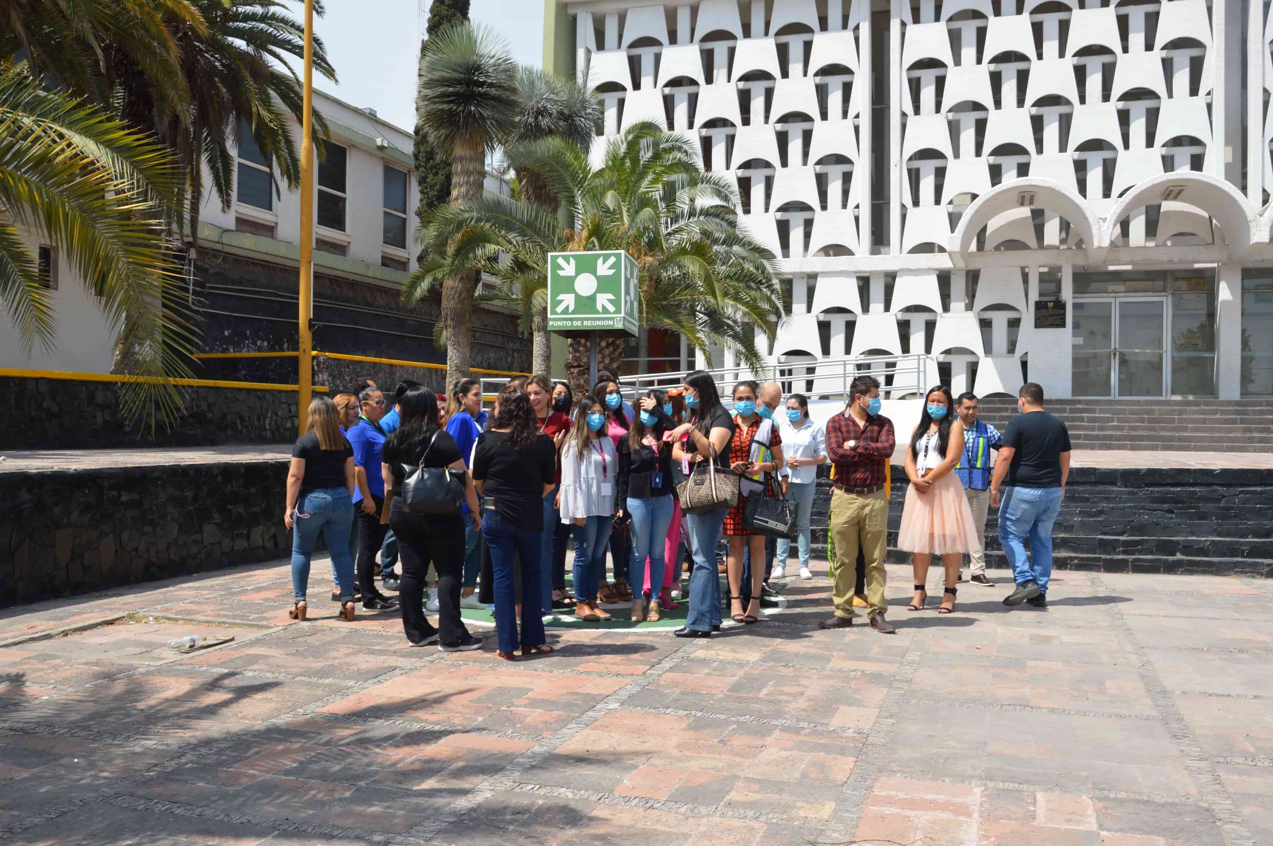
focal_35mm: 33
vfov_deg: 39.9
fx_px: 1166
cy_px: 423
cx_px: 636
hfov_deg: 57.3
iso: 100
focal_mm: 22
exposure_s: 1/200
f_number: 9
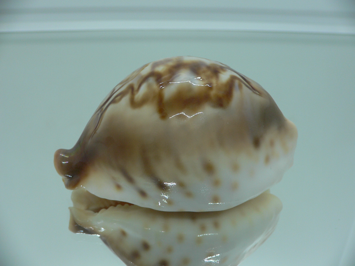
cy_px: 133
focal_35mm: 35
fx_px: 359
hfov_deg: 52.6
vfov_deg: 40.7
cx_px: 178
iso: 80
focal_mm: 4.6
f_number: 2.8
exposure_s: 1/60
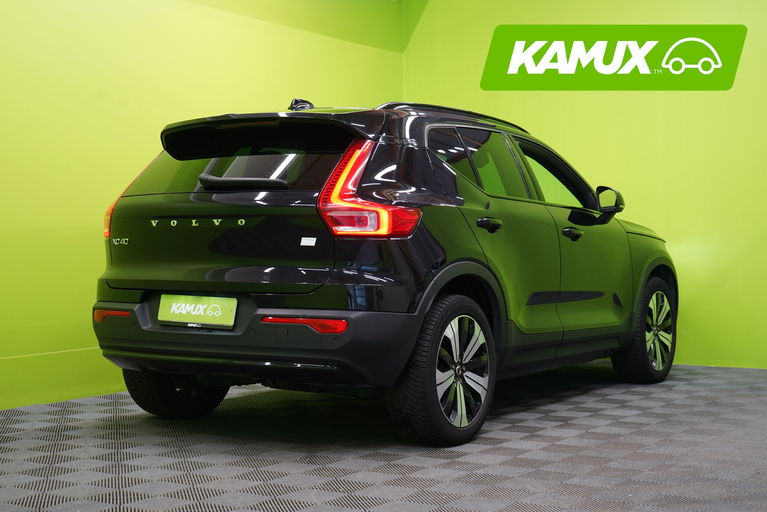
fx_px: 1150
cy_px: 256
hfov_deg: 36.9
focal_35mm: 54
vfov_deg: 25.1
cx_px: 384
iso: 400
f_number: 5
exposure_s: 1/25
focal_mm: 54
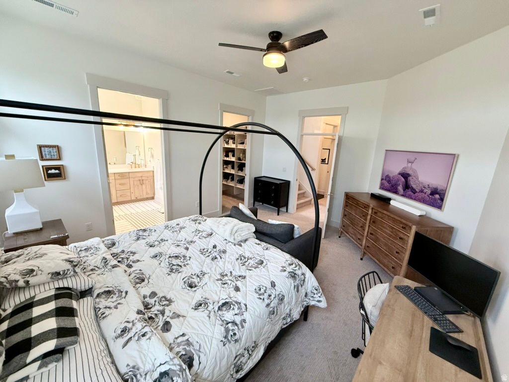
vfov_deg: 85.7
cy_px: 191
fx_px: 206
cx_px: 254
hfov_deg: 102.1
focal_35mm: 14
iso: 320
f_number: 2.2
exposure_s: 1/120
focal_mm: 2.22
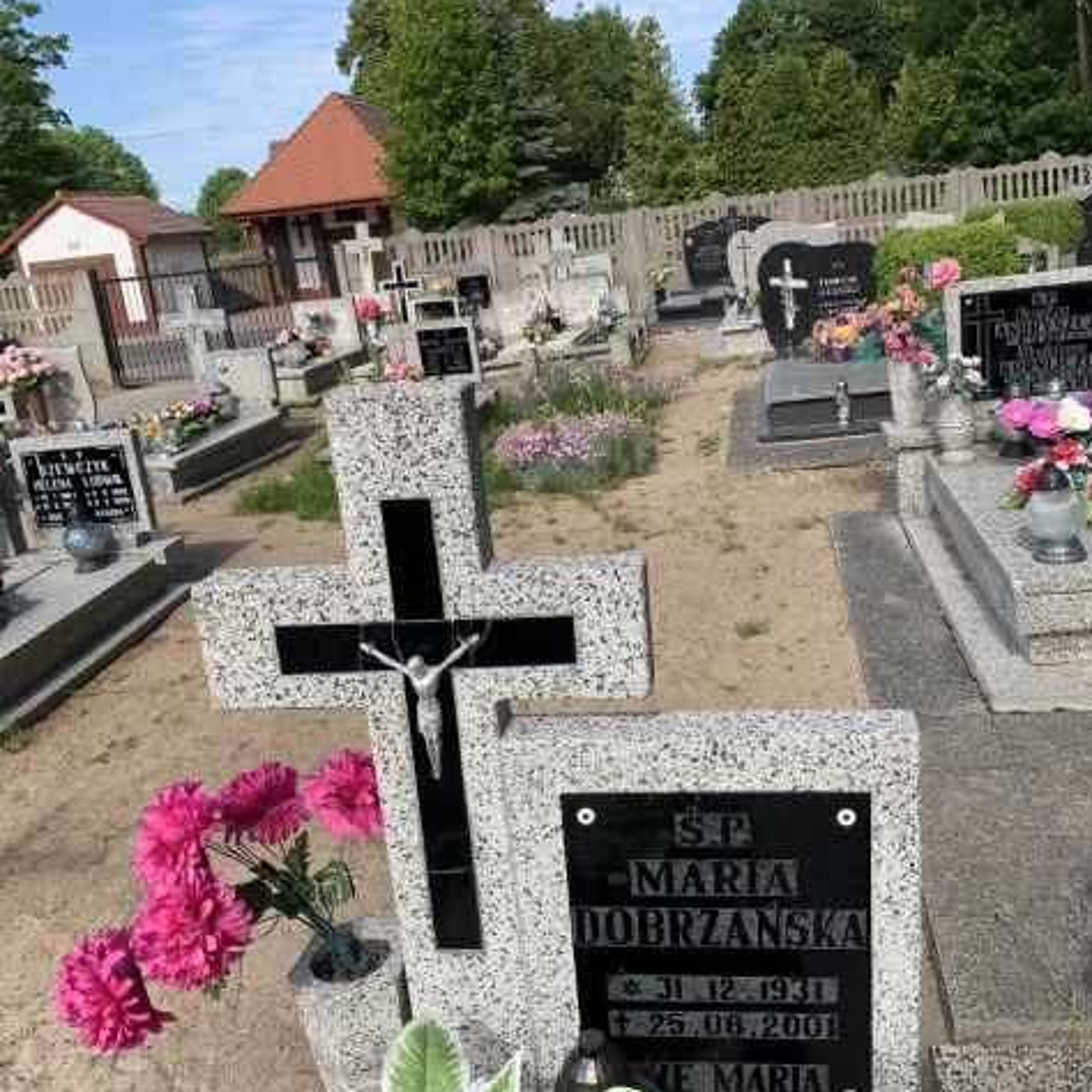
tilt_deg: -17.8
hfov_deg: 52.3
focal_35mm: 31
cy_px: 548
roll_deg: +5.7
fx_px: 1106
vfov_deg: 52.5
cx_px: 627
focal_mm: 4.25
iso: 25
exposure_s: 1/1427
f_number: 1.8
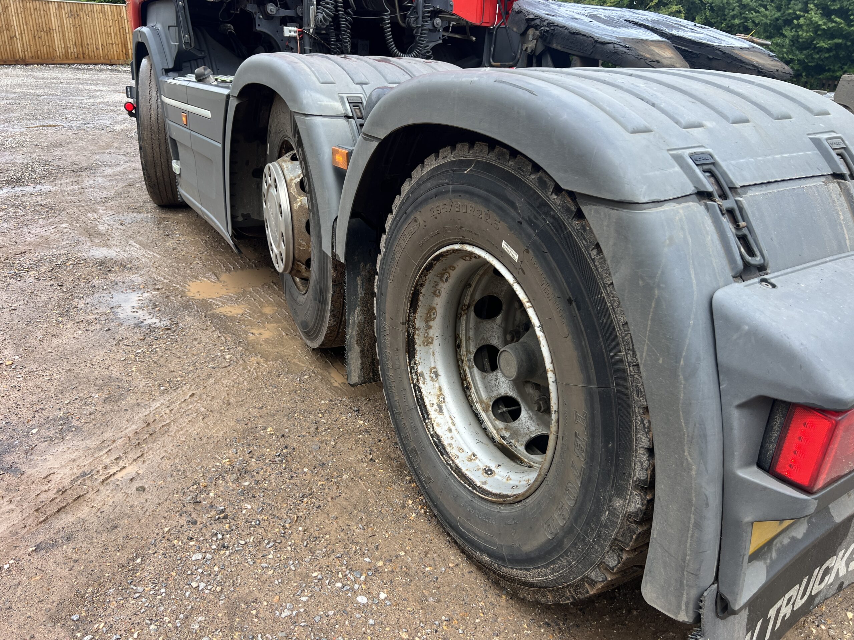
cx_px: 427
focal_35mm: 26
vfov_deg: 53.1
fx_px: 641
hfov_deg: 67.3
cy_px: 320
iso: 50
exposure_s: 1/1183
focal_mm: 5.7
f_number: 1.5
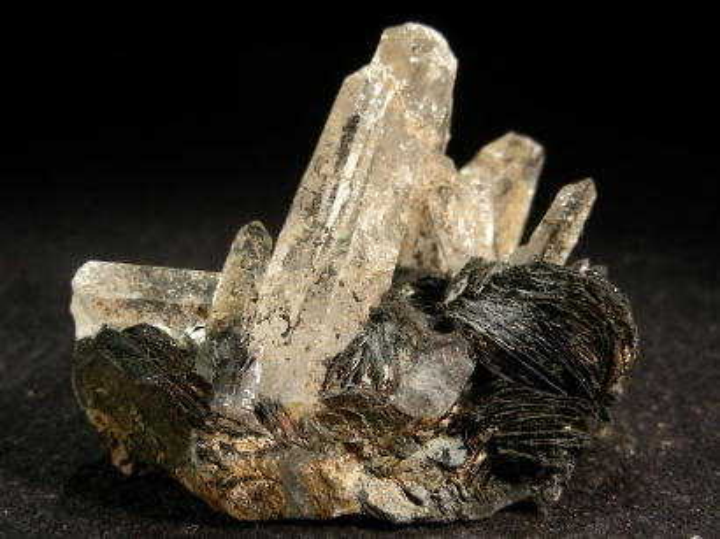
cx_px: 360
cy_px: 270
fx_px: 1310
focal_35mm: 63
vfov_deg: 23.3
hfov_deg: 30.7
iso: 50
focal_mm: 10.5
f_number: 3.5
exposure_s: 1/37.4
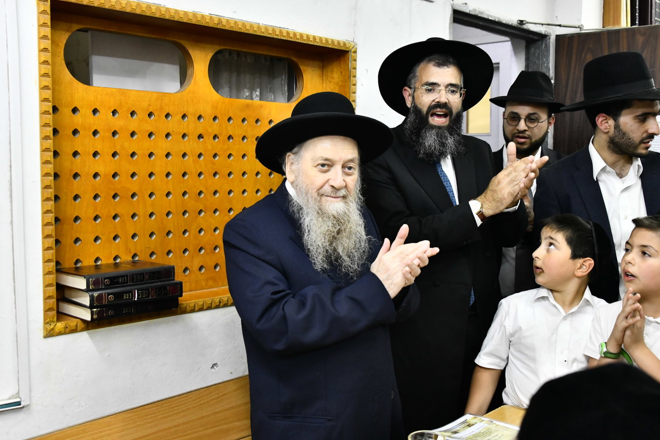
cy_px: 202
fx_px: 715
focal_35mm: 39
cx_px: 340
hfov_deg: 49.6
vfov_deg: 34.2
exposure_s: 1/400
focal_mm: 35
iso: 2500
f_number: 5.6
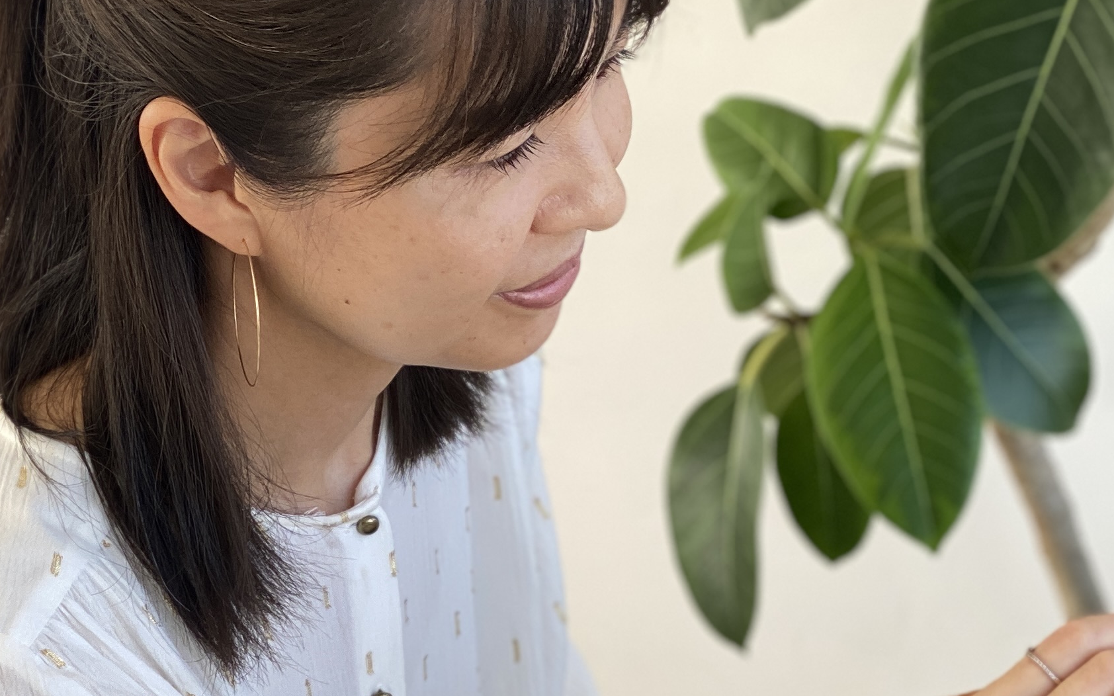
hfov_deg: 15.8
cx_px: 364
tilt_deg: -22.1
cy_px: 697
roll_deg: +2.2
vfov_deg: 9.9
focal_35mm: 132
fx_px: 4007
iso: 25
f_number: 2
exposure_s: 1/100
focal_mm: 6
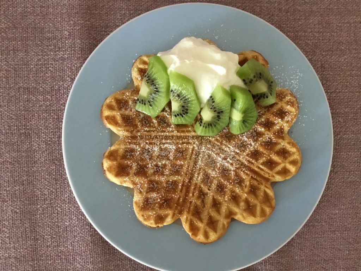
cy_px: 136
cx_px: 180
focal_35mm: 31
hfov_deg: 58.4
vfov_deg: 45.4
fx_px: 323
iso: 250
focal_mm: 3.3
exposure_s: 1/17
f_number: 2.4
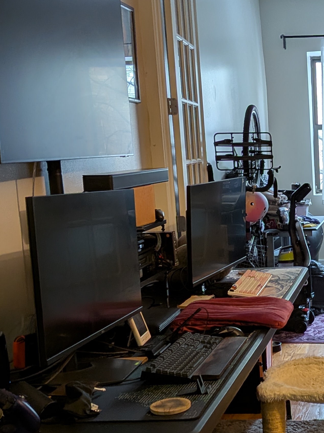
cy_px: 267
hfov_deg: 24.3
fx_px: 711
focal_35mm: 57
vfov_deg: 33.6
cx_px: 339
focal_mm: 4.53
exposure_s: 1/24
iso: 68
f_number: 1.7
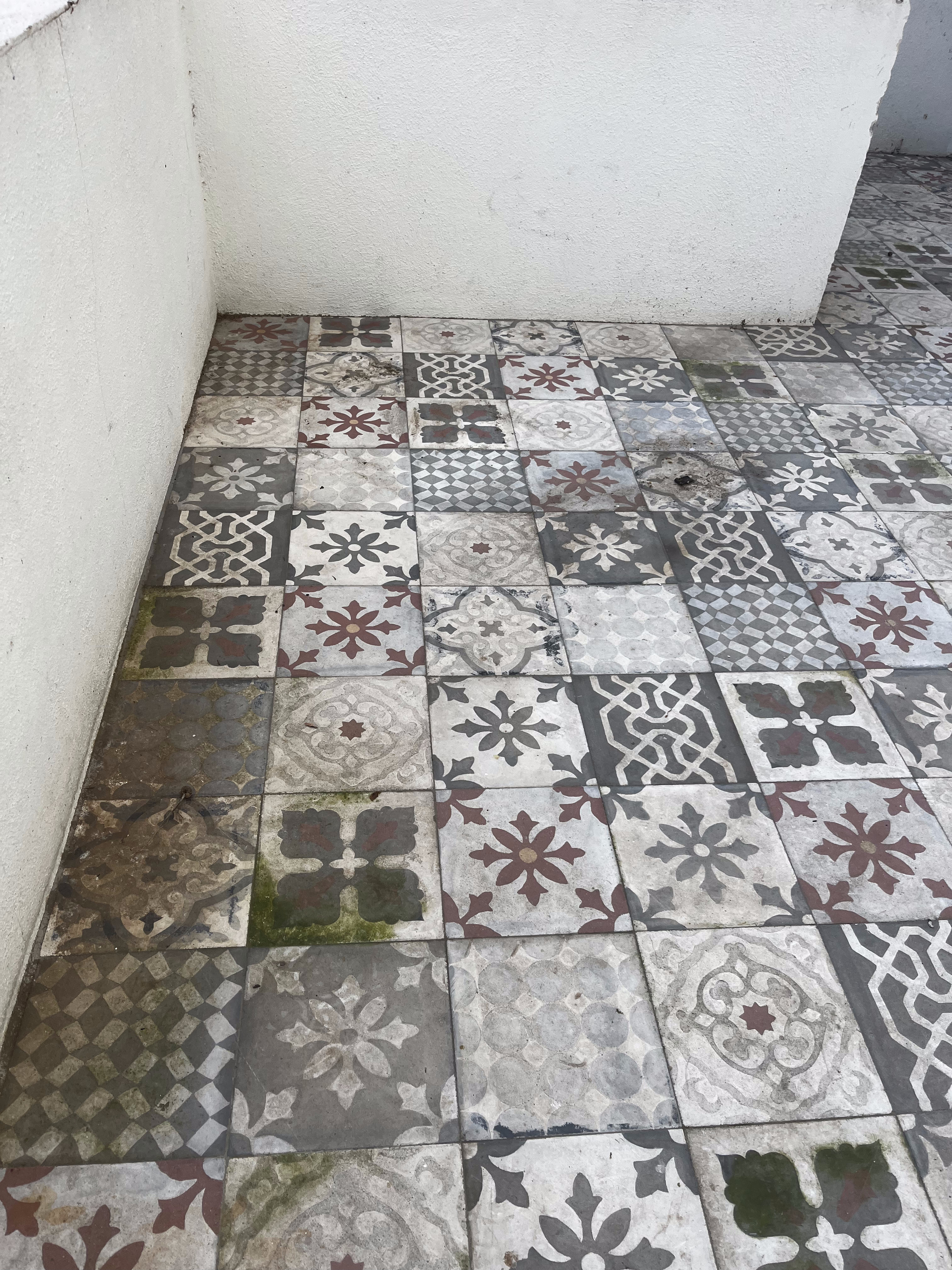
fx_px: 953
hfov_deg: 53.1
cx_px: 476
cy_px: 635
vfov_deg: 67.3
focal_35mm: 26
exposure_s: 1/967
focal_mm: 5.1
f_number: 1.6
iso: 50
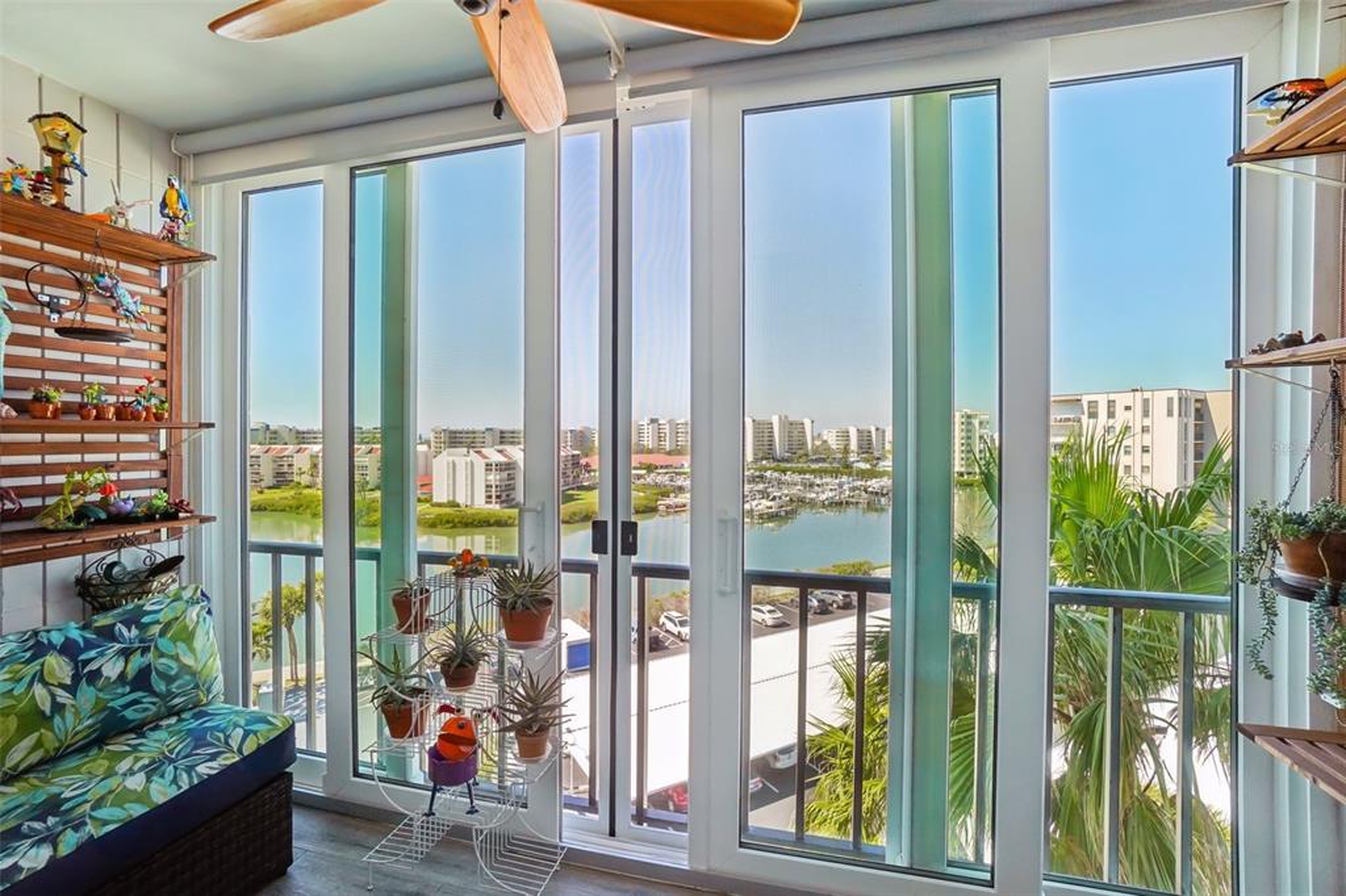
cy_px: 448
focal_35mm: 15
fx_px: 561
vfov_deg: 77.3
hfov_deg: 100.4
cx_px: 673
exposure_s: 1/500
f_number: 8
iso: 400
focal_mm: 10
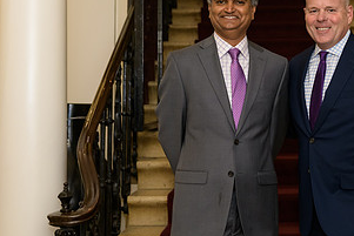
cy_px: 35
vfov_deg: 17.5
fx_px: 757
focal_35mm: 77
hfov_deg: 26.0
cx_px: 260
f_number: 3.2
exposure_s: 1/125
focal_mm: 40
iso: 1000
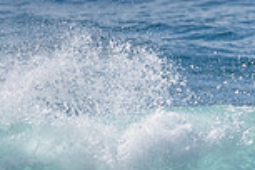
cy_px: 213
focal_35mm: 2322
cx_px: 336
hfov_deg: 0.9
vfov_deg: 0.6
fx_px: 16446
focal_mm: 500
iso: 125
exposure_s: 1/2000
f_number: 5.6
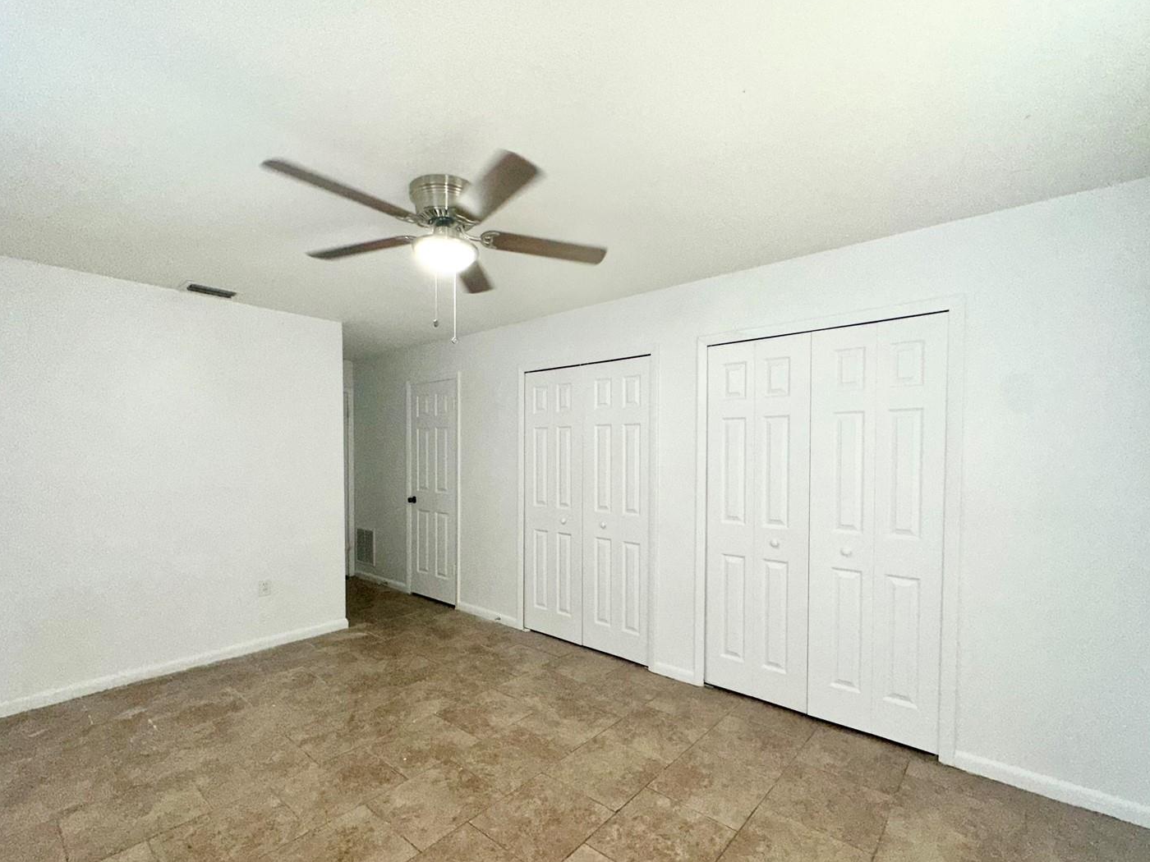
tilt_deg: -1.5
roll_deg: -0.3
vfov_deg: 77.9
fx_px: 532
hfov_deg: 94.5
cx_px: 574
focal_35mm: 16
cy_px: 469
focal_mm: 2.22
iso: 200
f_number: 2.2
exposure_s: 1/81
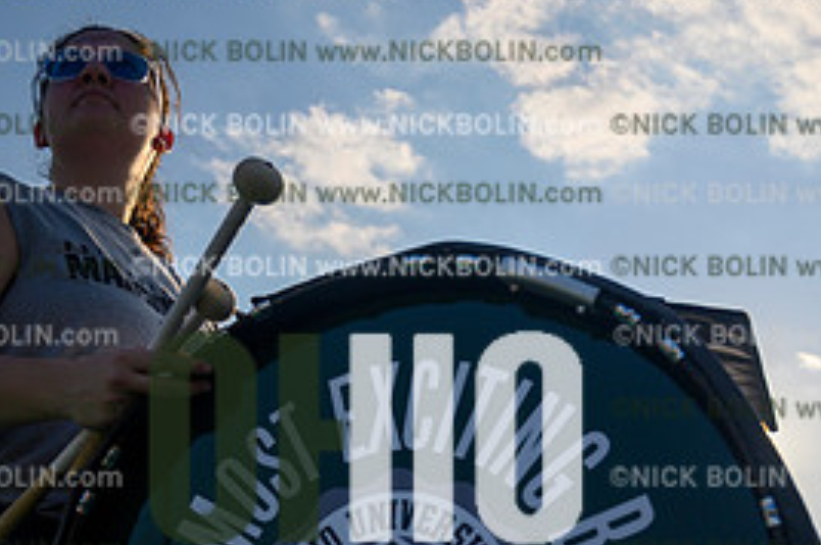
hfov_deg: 38.2
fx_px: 1184
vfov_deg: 25.2
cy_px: 478
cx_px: 365
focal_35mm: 52
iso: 125
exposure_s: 1/200
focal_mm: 24
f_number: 4
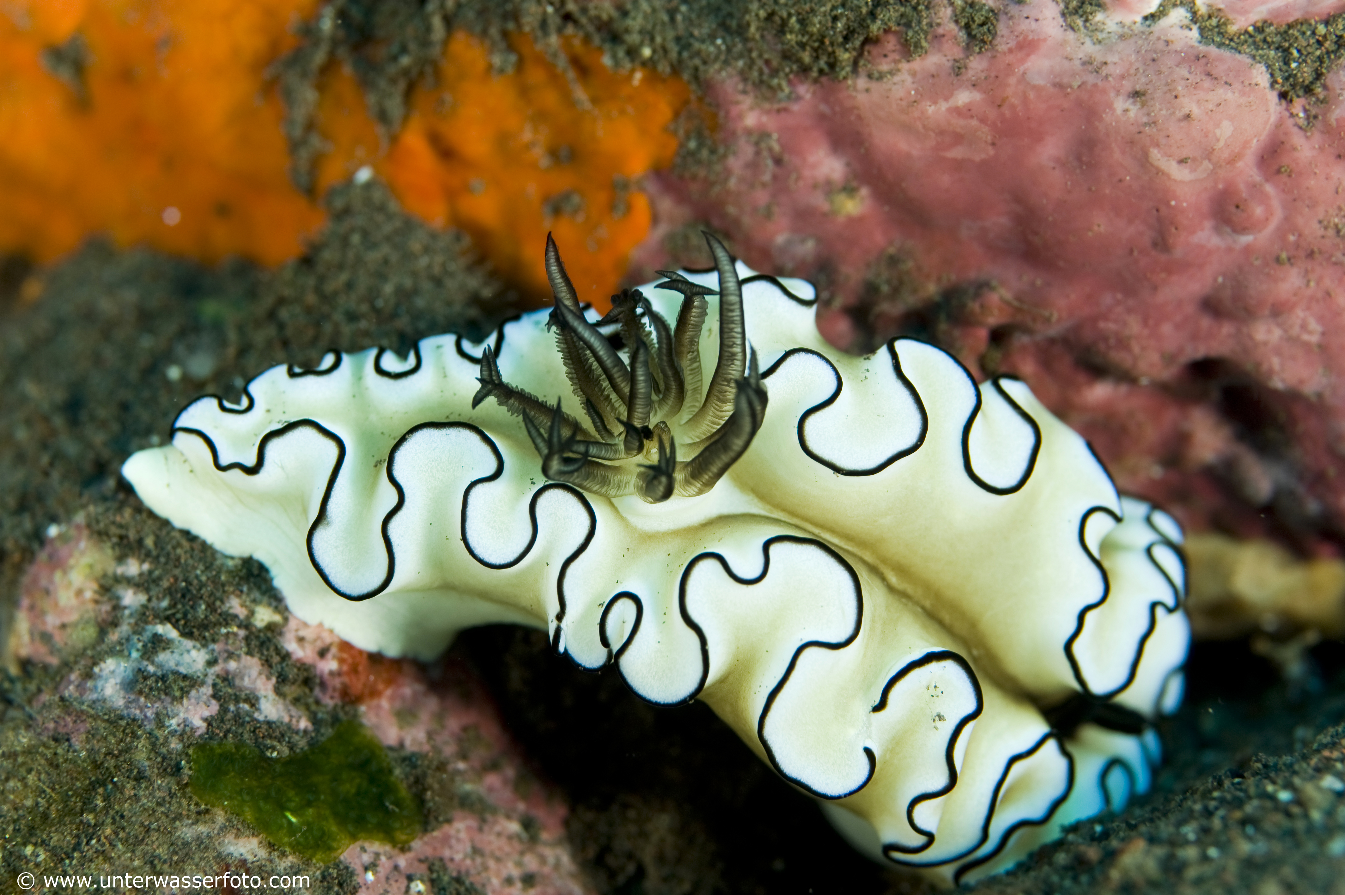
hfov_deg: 19.5
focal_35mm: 105
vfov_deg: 13.0
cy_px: 448
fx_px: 3920
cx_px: 672
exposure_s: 1/60
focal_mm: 105
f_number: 14
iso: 200
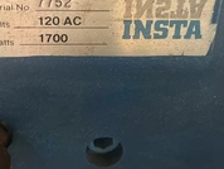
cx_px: 108
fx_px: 421
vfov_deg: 22.2
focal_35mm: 65
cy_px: 23
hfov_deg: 29.8
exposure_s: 1/60
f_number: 1.8
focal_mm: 3
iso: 160
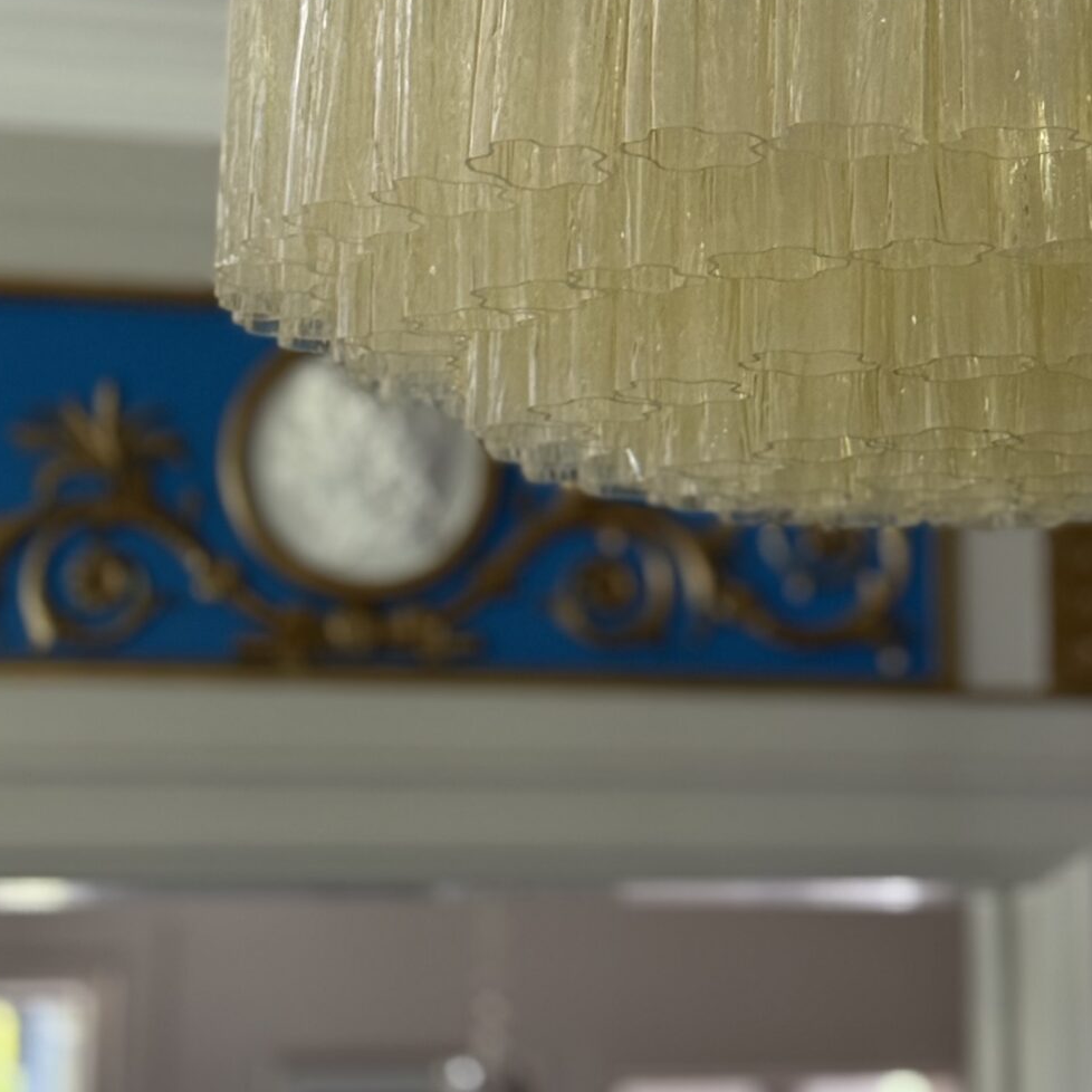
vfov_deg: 15.5
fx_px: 3962
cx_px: 880
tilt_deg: +15.2
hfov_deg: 15.6
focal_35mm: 111
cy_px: 92
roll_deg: +0.6
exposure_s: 1/90
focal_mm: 6.76
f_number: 1.78
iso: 160
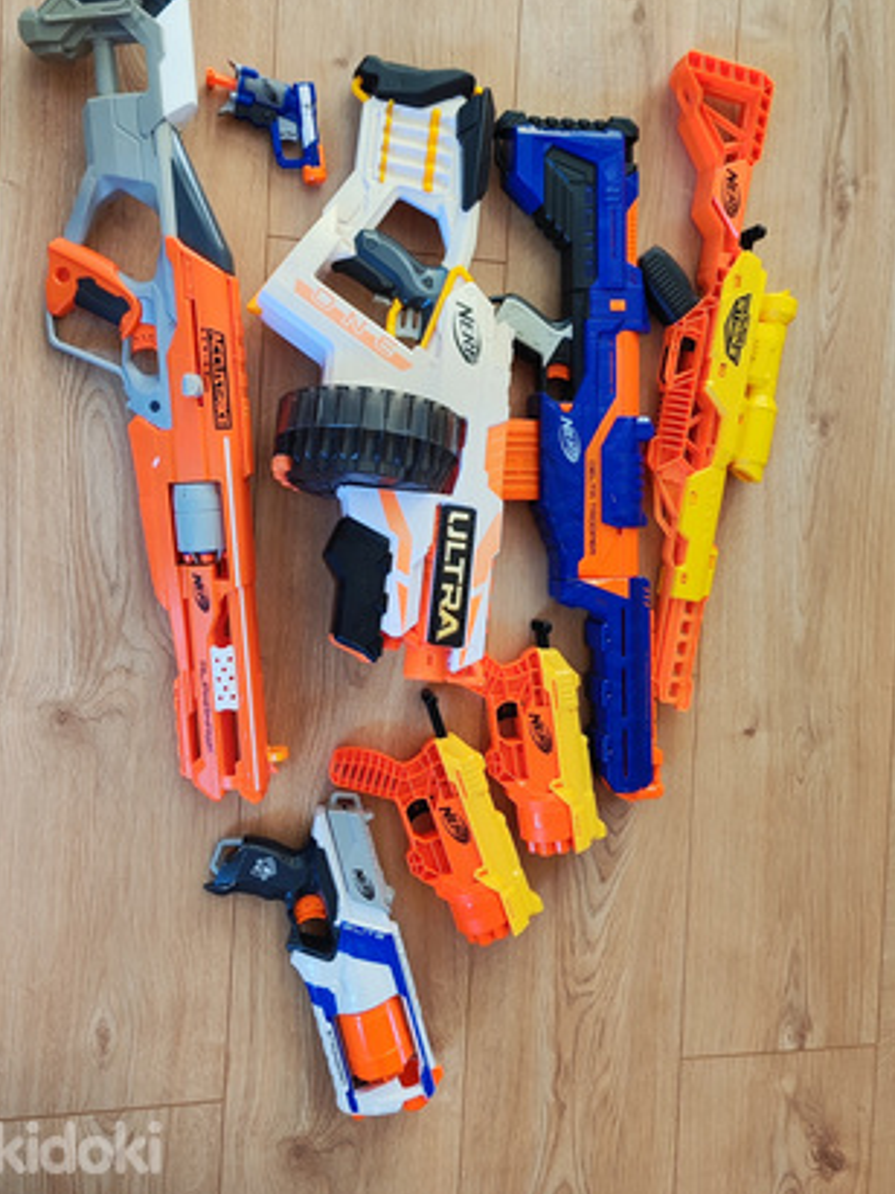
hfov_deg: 49.7
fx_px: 966
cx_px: 417
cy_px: 523
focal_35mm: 28
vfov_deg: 63.2
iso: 96
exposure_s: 1/100
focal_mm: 5.4
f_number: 1.8
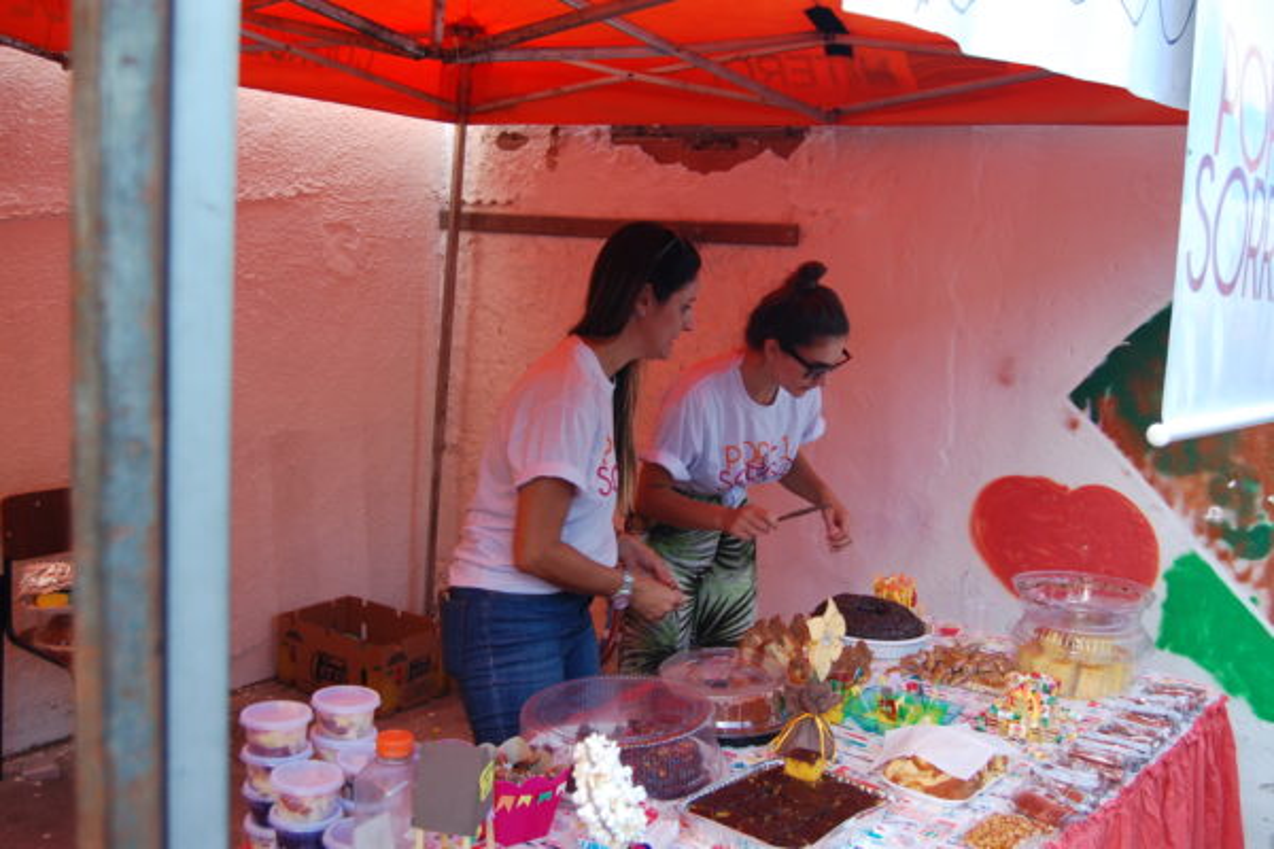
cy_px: 424
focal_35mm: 36
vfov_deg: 36.9
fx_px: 1274
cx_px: 637
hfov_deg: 53.1
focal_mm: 24
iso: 400
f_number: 5
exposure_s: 1/100
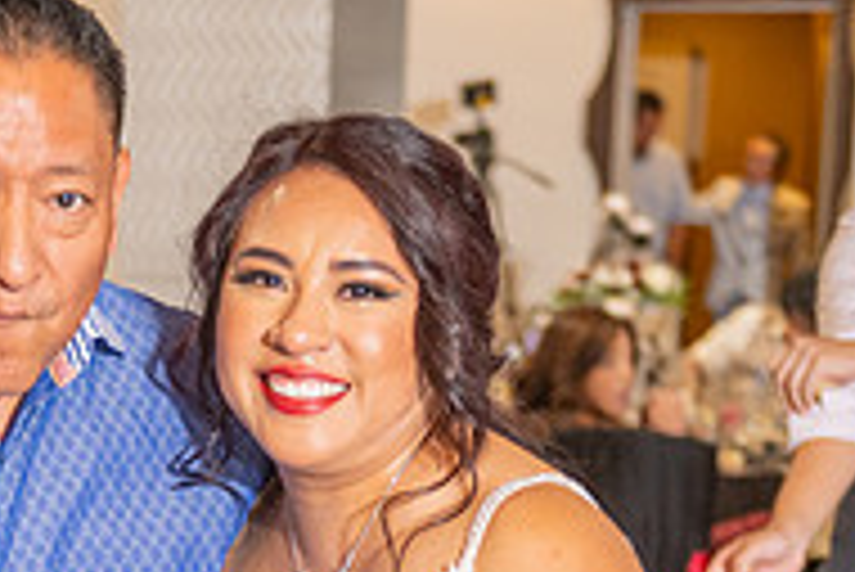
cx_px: 108
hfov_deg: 16.6
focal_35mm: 122
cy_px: 754
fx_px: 2900
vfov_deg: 11.0
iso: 800
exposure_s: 1/125
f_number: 2.8
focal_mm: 40
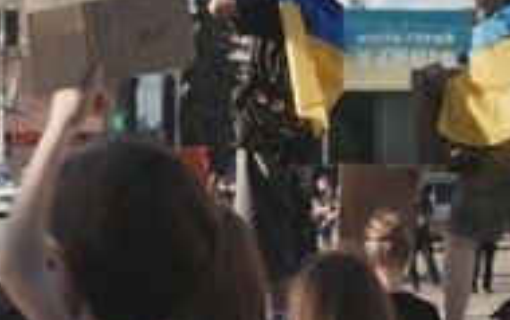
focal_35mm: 135
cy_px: 70
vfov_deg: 9.7
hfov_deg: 15.4
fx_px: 1877
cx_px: 322
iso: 100
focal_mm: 63
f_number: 3.2
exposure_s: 1/3200
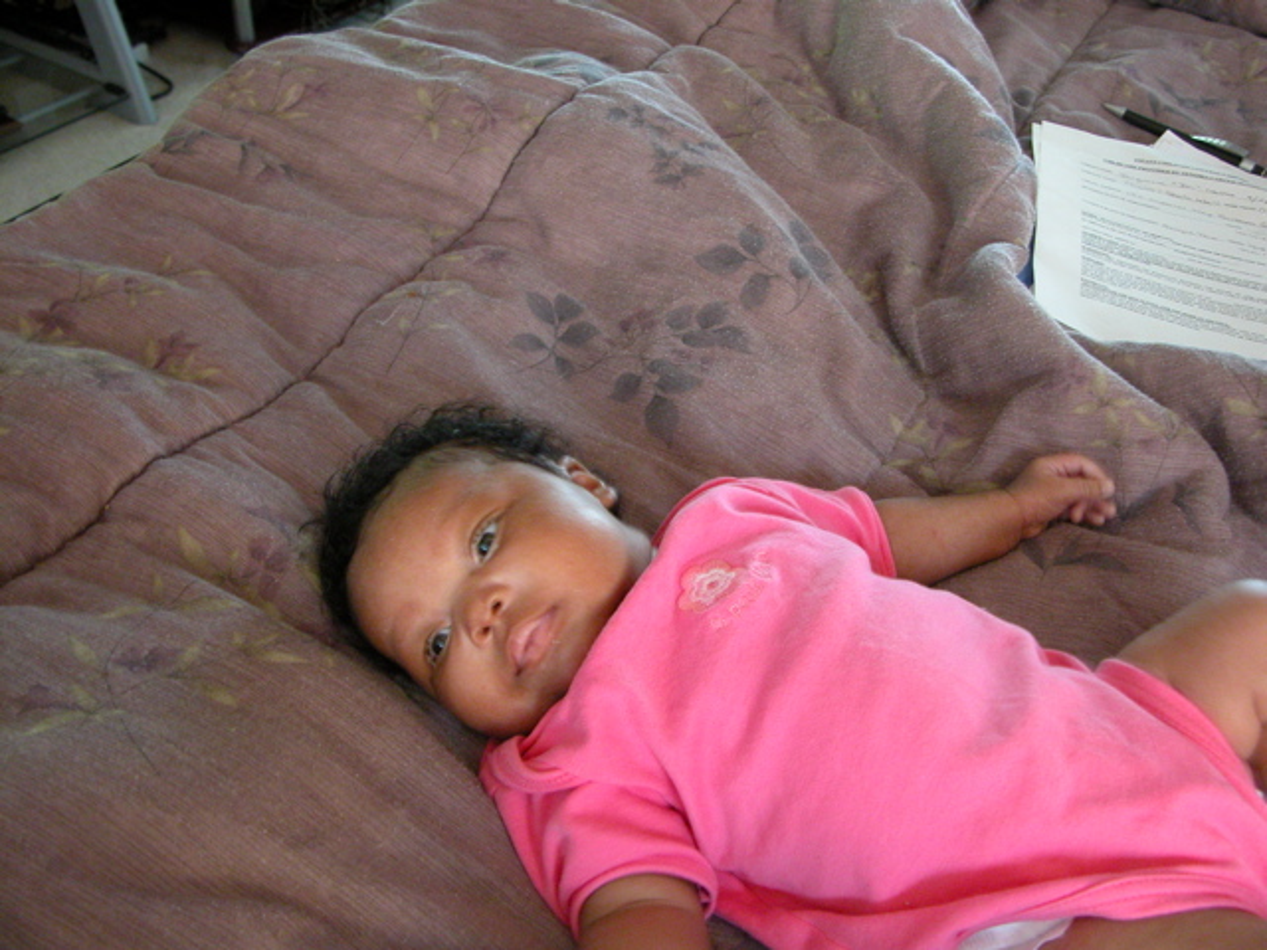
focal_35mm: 37
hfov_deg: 50.1
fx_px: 1354
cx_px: 634
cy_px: 475
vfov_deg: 38.7
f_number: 2.8
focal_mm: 9.5
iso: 400
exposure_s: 1/4
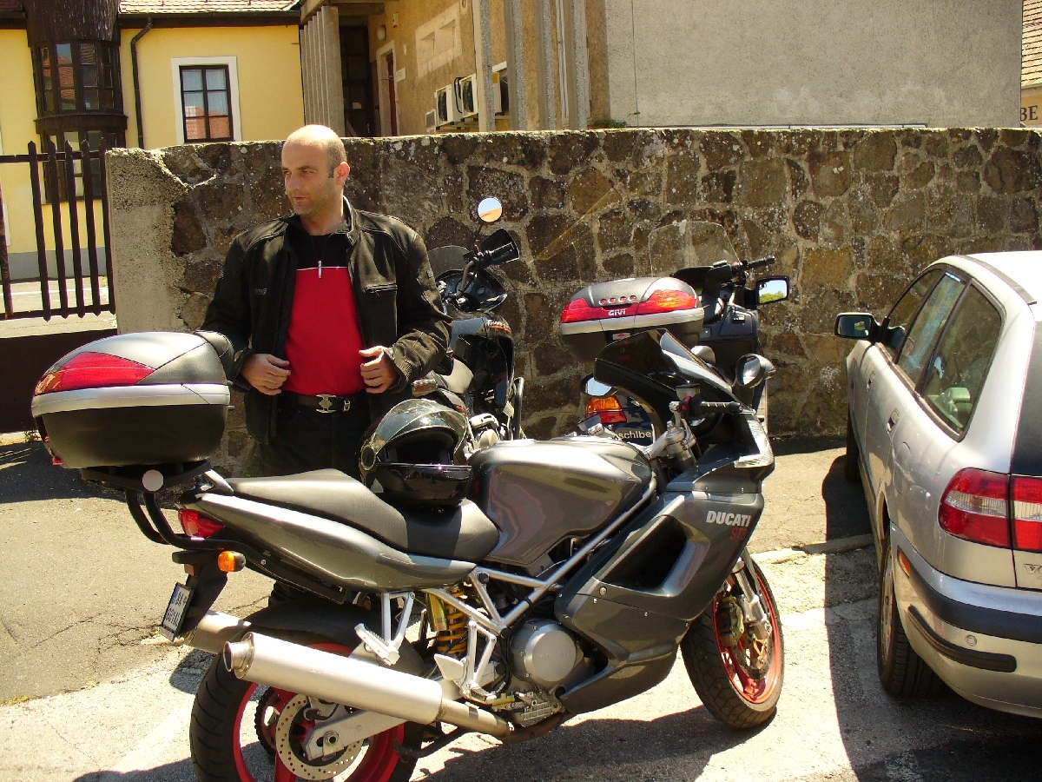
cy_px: 391
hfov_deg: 50.1
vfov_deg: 38.7
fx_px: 1114
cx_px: 521
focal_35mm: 37
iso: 80
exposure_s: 1/400
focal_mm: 6.1
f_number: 2.8
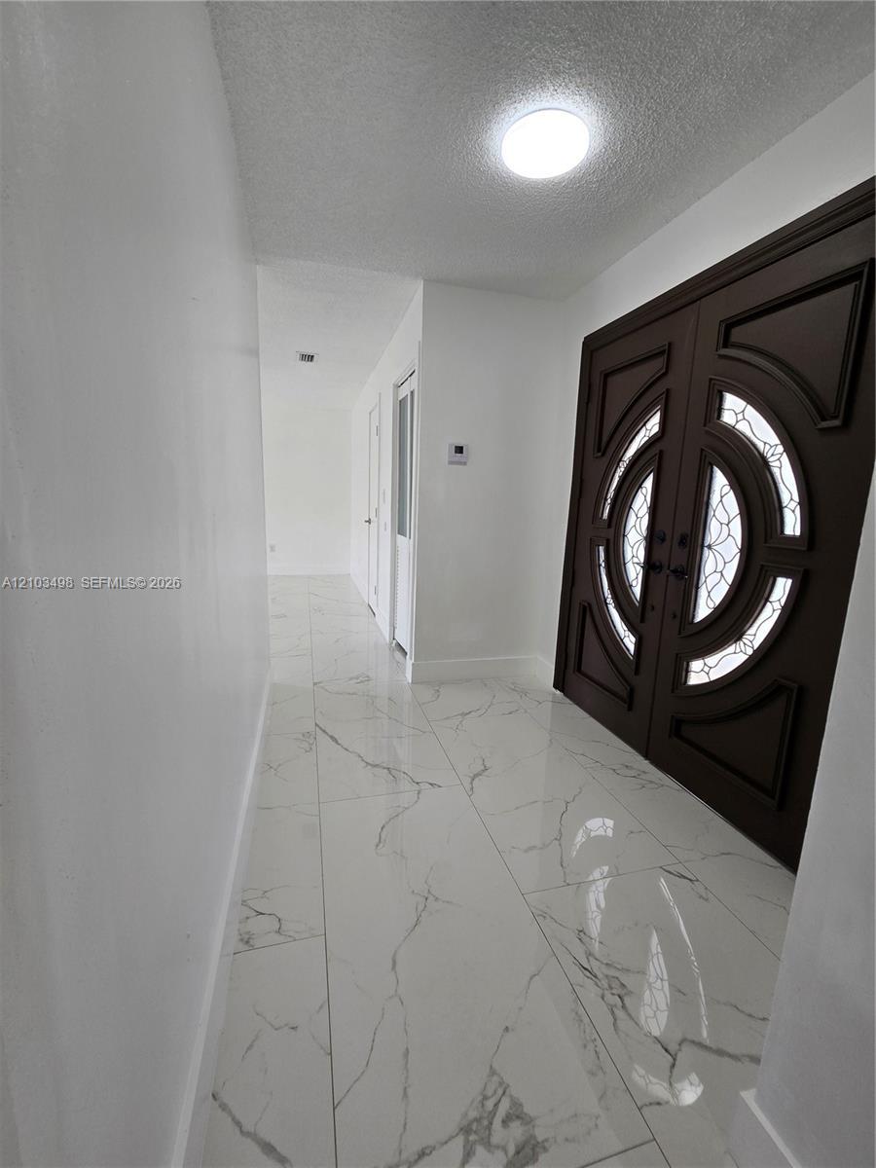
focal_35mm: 13
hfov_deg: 89.9
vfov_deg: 106.2
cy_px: 584
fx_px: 439
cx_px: 438
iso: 50
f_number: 2.2
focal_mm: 2.2
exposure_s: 1/60
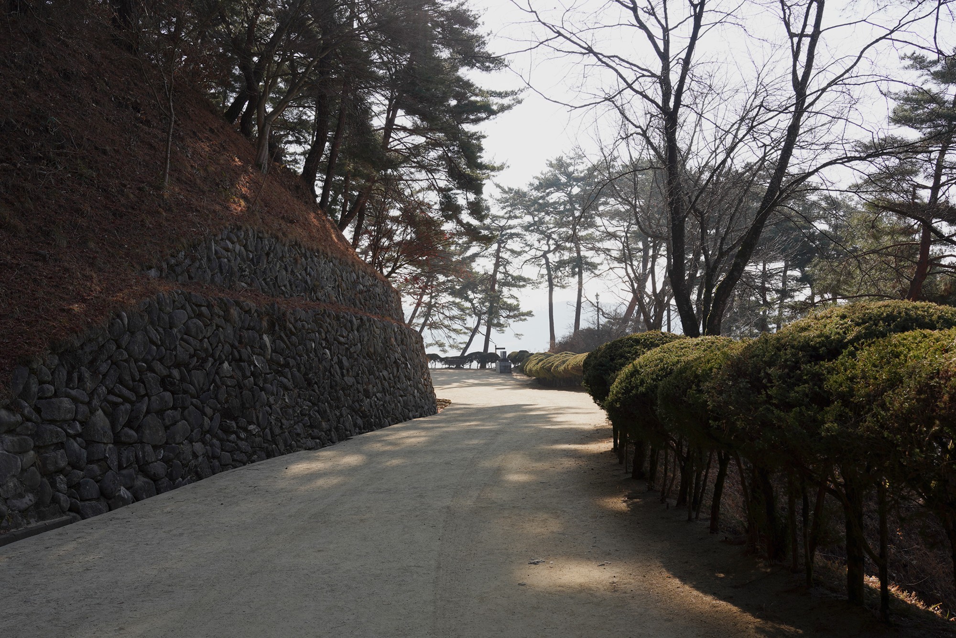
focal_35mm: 34
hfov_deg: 55.8
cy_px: 319
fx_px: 903
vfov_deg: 38.9
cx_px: 478
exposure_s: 1/100
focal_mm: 34
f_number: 9
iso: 100
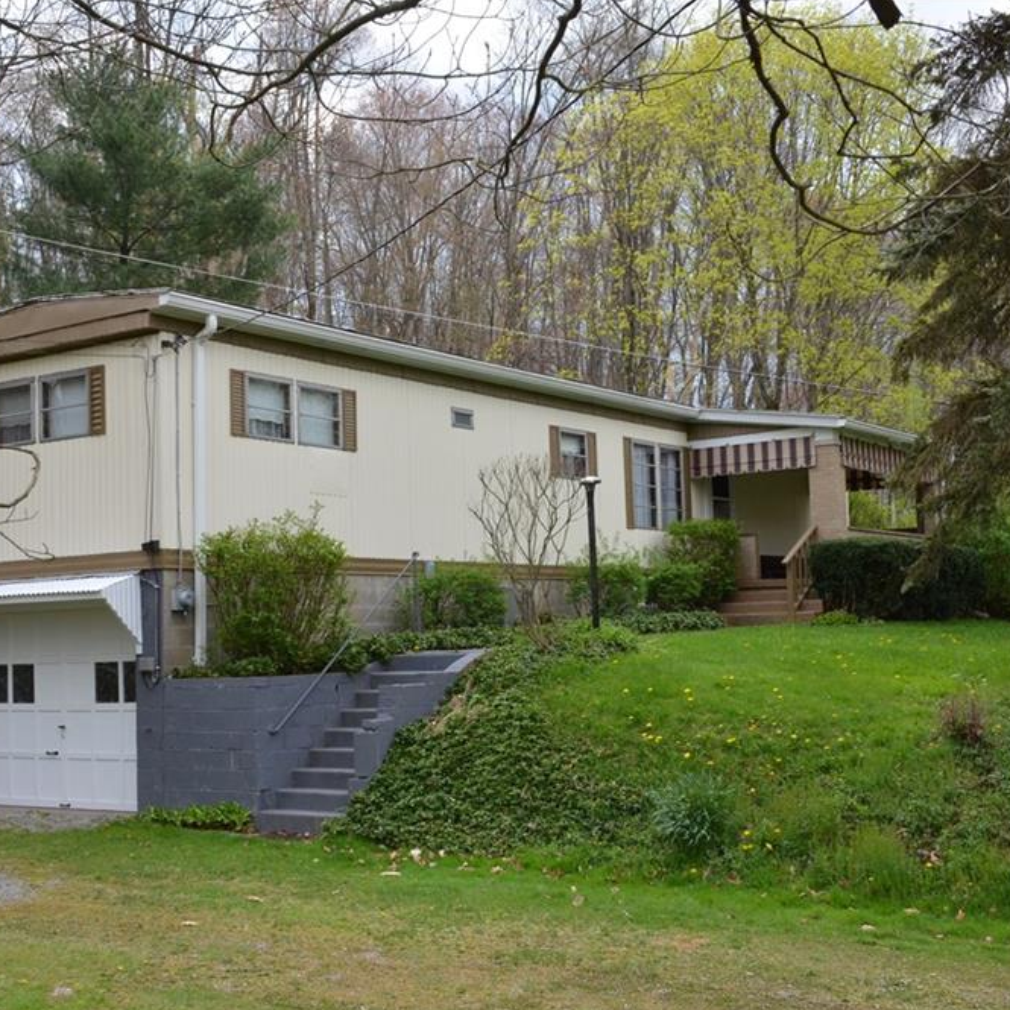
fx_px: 1551
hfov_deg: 36.0
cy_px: 510
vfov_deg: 36.1
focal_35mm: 47
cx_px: 443
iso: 800
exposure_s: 1/400
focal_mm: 24
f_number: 10
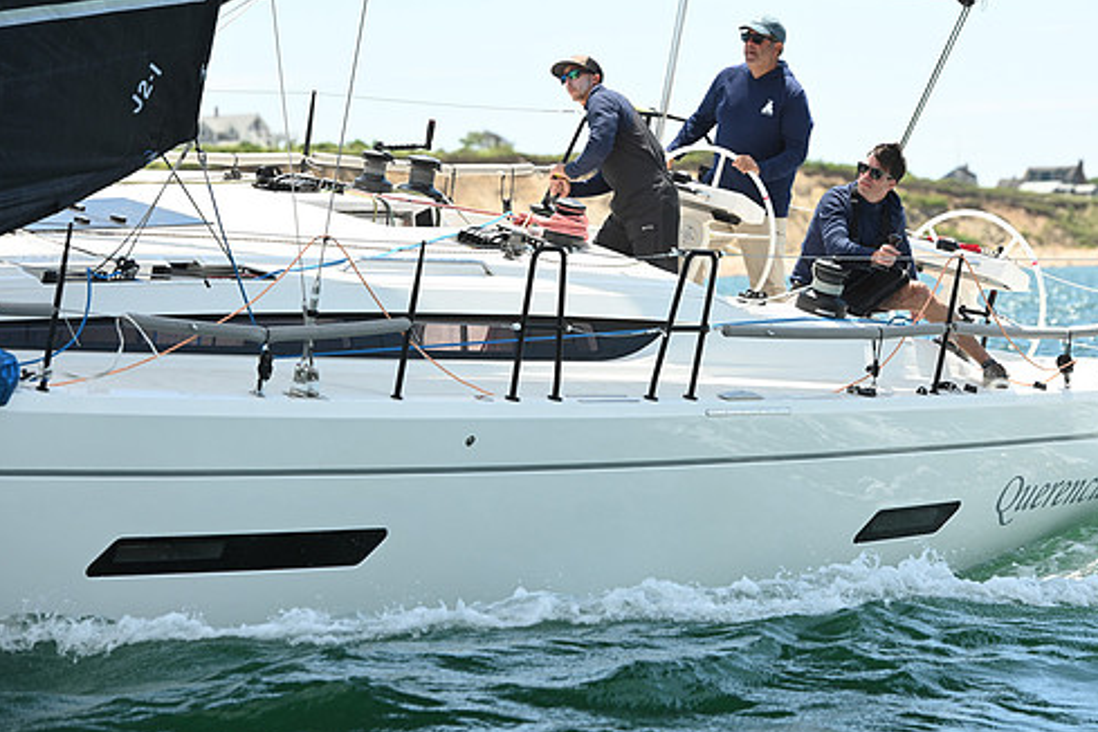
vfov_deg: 8.3
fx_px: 5063
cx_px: 611
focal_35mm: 166
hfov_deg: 12.4
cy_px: 354
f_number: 5.6
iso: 320
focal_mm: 140
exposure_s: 1/1000
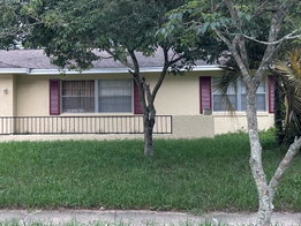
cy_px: 104
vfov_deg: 30.9
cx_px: 82
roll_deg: +0.3
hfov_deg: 39.5
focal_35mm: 47
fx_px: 409
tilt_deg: +2.4
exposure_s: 1/412
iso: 80
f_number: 1.78
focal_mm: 6.86
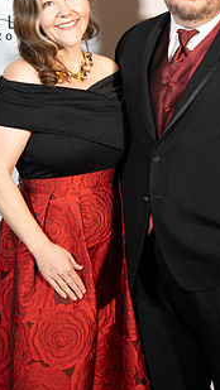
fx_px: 1015
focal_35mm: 98
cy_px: 144
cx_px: 143
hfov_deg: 12.4
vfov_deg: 21.7
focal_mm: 64.3
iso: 1600
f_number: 2.8
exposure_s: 1/160
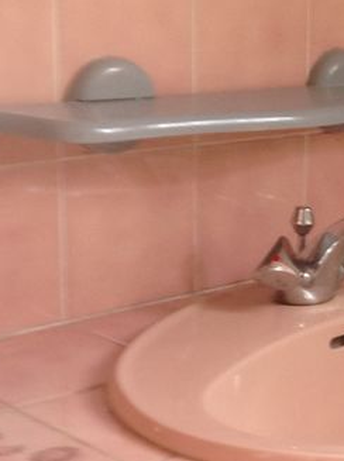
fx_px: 1422
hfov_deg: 13.1
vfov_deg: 18.3
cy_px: 319
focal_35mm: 107
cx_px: 504
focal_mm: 4.28
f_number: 2.4
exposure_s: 1/24
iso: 50
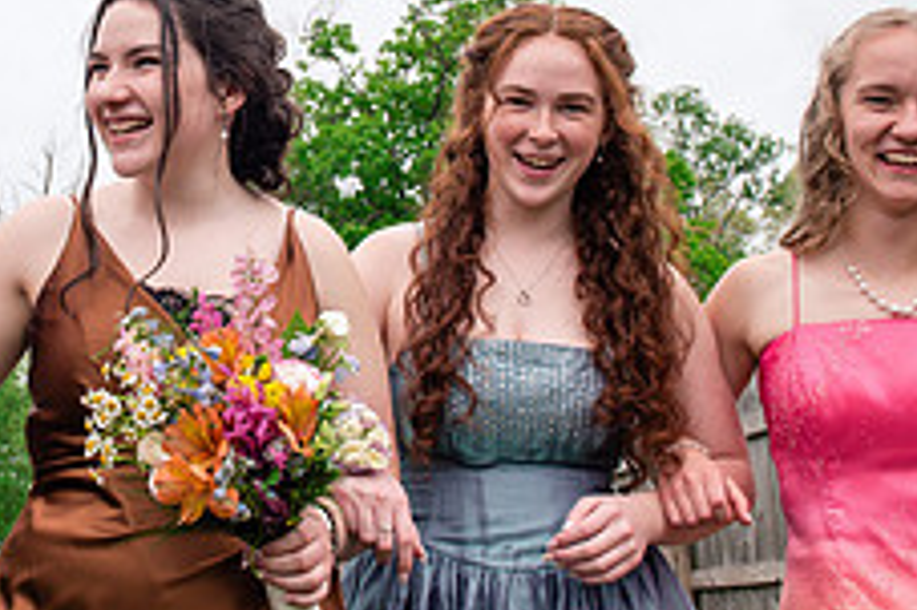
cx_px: 158
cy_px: 99
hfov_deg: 28.5
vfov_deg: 19.4
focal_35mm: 69
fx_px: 1756
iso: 400
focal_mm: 27
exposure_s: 1/200
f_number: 8
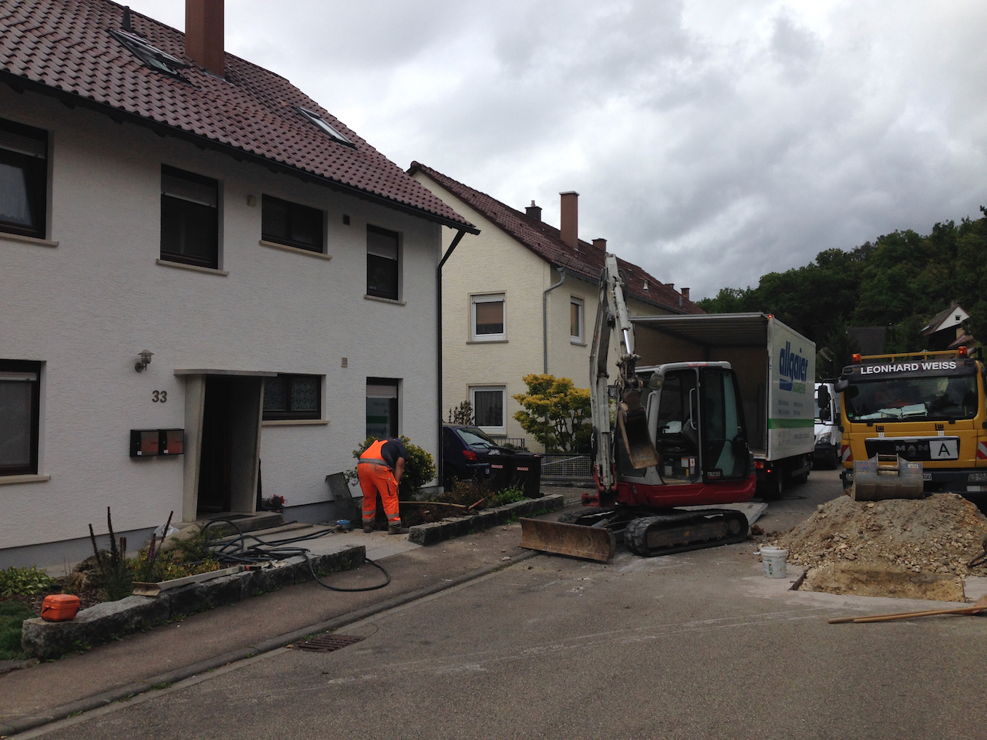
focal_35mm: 33
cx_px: 494
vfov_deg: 42.9
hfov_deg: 55.4
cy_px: 370
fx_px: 941
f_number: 2.4
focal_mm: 4.12
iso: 50
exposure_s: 1/2008
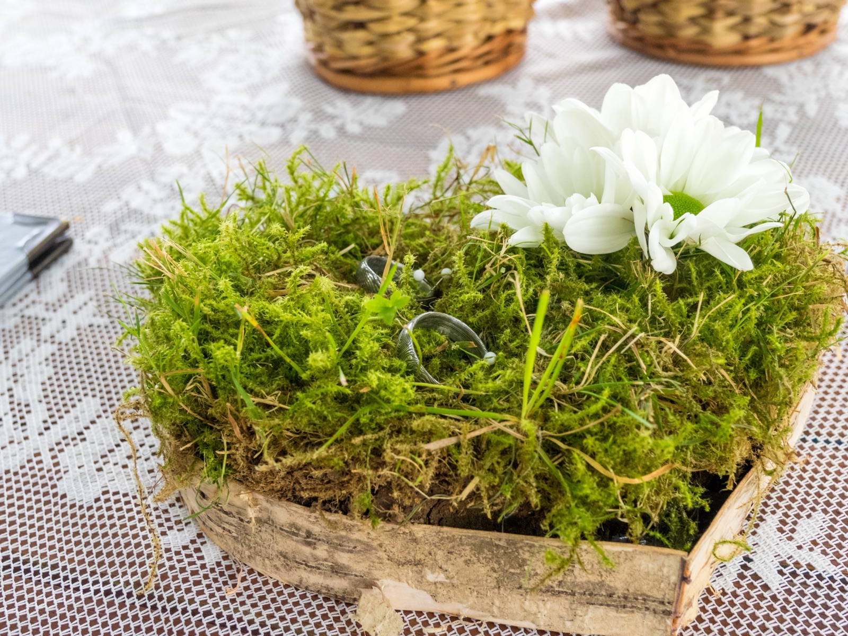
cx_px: 424
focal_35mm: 44
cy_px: 318
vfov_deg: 32.9
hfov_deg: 42.9
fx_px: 1078
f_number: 6.3
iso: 1250
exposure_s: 1/60
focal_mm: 22
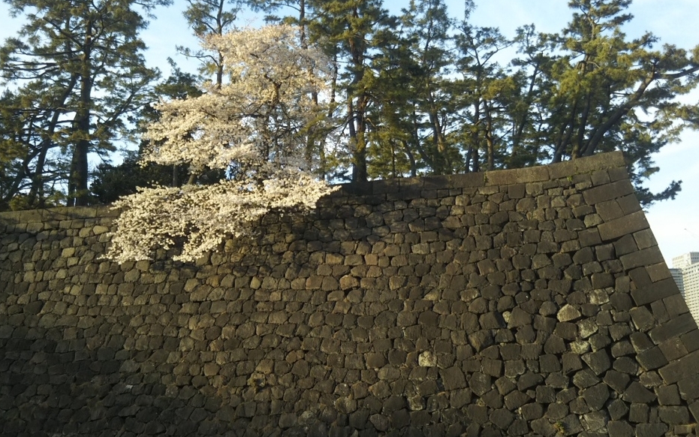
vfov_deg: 31.2
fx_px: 781
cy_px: 181
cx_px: 354
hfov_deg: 48.2
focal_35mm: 41
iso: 25
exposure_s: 1/246
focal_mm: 4
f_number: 2.2
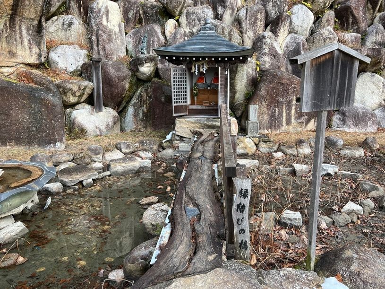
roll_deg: +0.3
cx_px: 192
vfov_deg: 53.1
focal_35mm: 26
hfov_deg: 67.3
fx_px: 289
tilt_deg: -11.0
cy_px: 144
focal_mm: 5.7
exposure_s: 1/639
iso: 50
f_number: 1.5
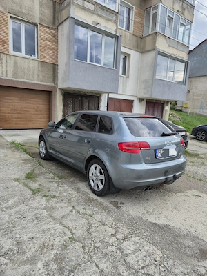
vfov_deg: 73.9
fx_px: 183
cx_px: 104
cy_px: 138
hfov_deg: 58.9
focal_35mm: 23
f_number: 1.8
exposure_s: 1/323
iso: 25
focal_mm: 5.4
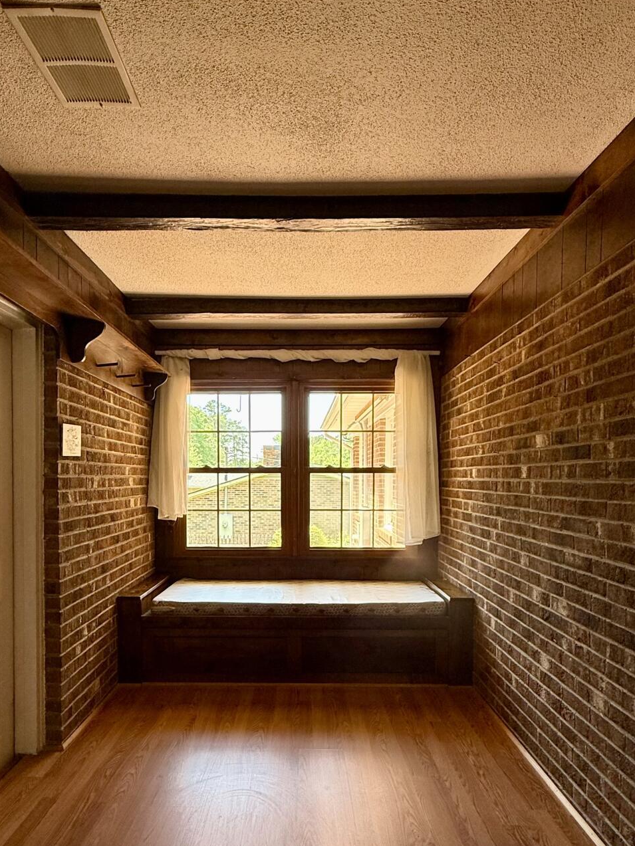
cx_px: 294
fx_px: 538
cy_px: 498
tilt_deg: -1.3
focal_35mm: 22
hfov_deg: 61.0
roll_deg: -1.0
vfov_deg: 75.7
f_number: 2.2
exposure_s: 1/99
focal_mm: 2.22
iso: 125
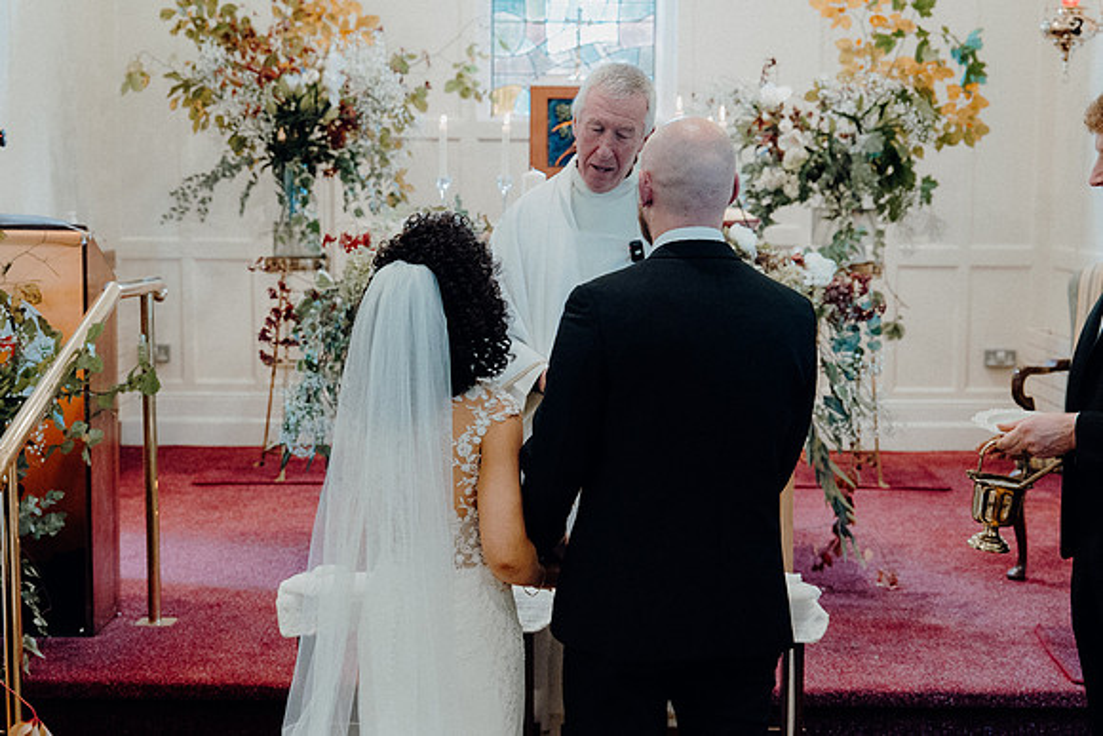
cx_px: 552
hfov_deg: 34.5
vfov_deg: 23.4
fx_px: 1777
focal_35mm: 58
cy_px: 368
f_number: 3.5
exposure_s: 1/160
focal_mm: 39
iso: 2500
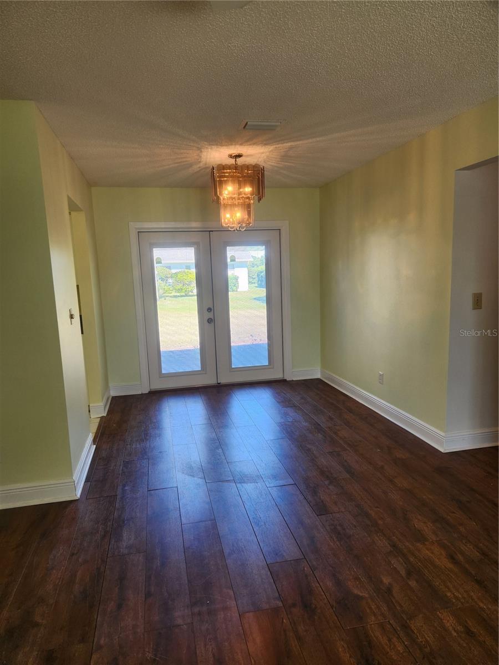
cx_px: 250
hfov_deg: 58.9
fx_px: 442
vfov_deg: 73.9
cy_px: 332
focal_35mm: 23
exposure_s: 1/120
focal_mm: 5.4
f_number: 1.8
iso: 64
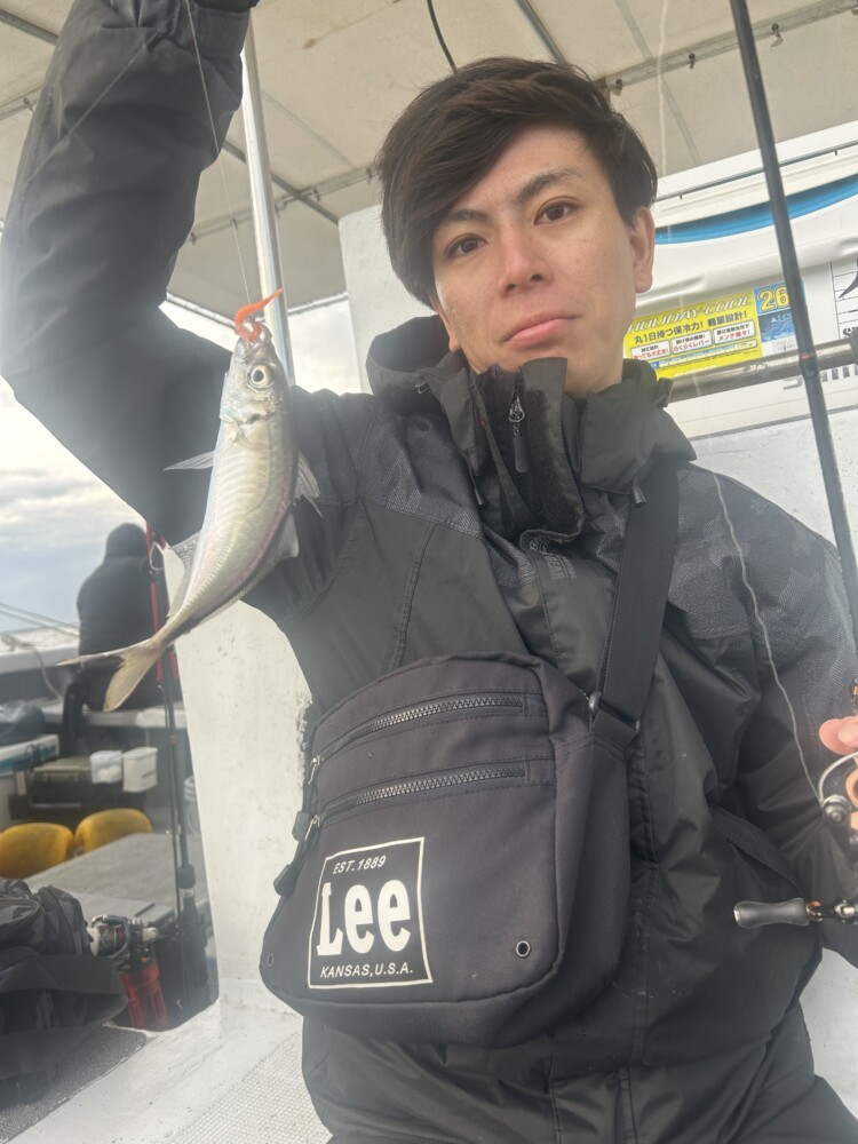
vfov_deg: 67.3
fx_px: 859
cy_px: 572
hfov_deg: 53.1
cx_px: 429
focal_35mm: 26
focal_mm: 5.7
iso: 50
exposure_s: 1/413
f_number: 1.5
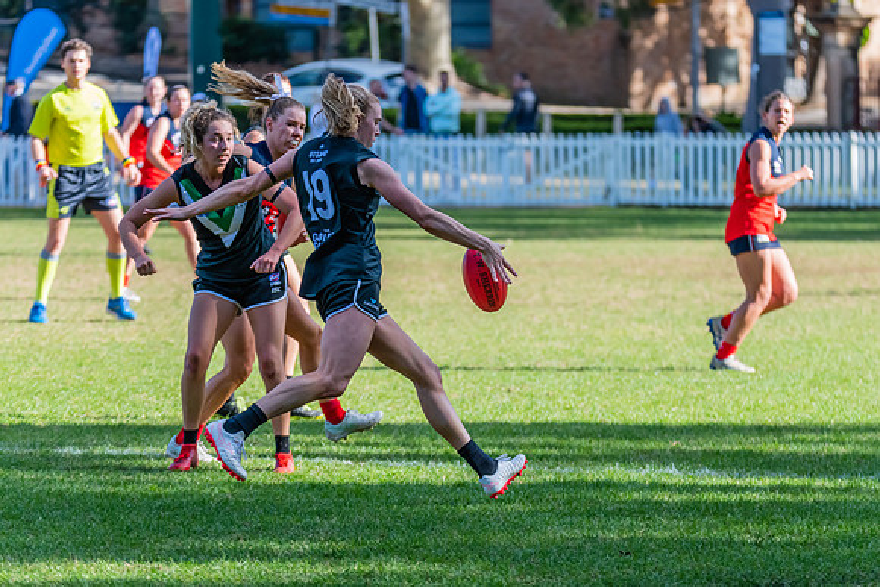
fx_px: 7085
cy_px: 303
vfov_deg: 4.7
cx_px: 479
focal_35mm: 290
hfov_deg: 7.1
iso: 800
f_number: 5.6
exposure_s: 1/1600
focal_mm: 220
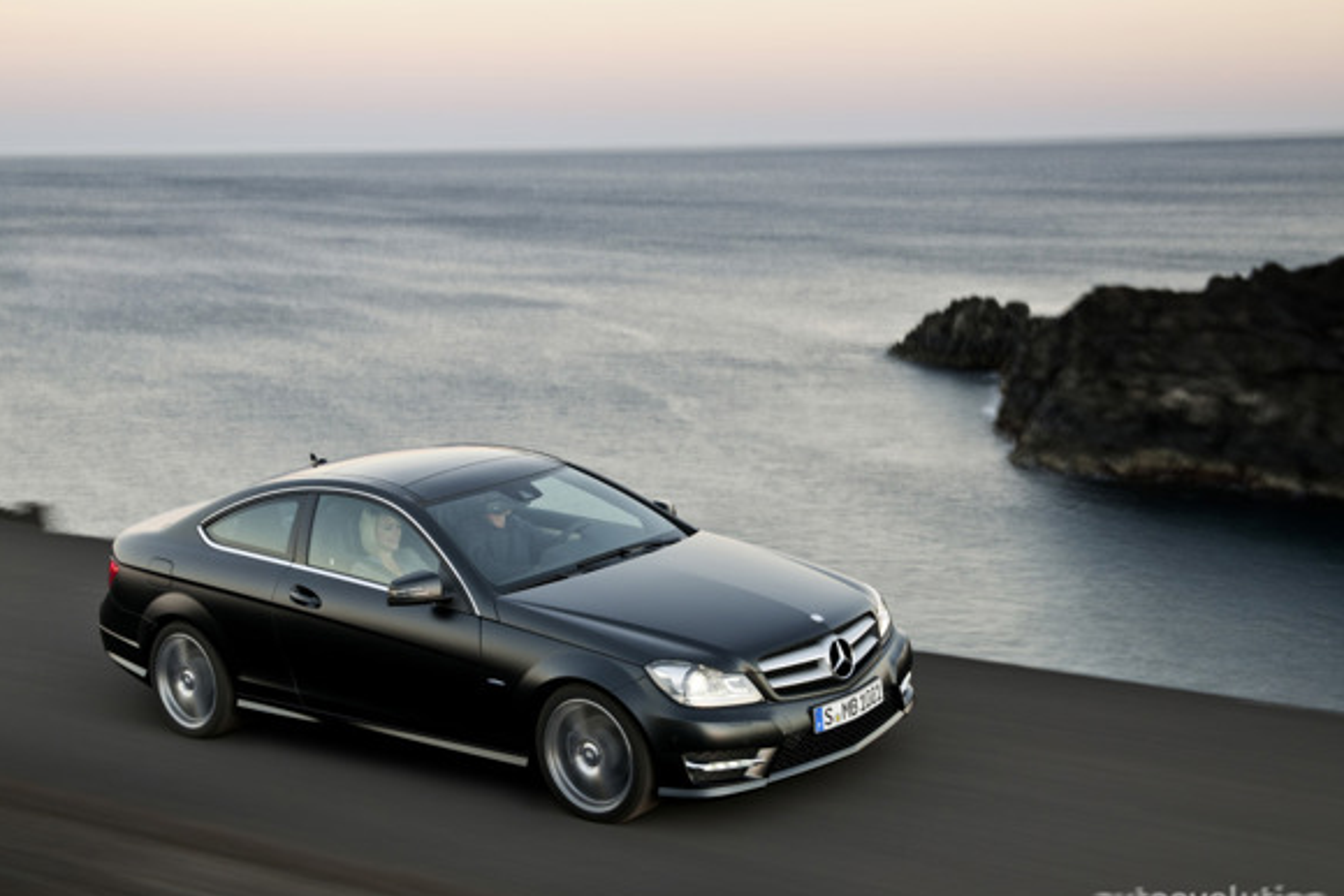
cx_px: 605
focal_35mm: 53
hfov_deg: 37.5
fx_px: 1979
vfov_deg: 25.5
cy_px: 467
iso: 100
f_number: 9
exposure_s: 4
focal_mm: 48
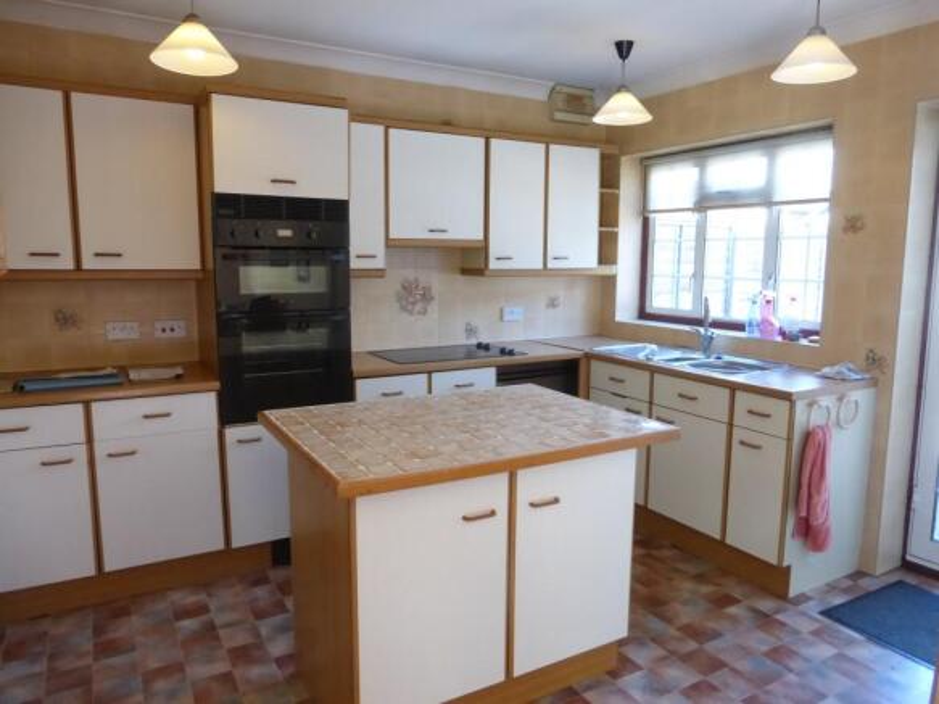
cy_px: 352
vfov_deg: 56.8
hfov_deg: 71.6
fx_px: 651
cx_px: 470
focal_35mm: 24
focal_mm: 4.3
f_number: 3.3
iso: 400
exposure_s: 1/50
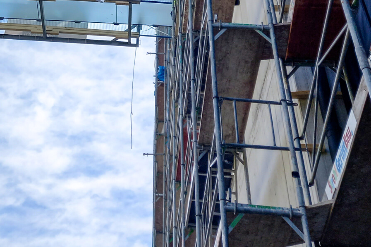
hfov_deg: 33.8
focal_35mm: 58
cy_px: -60
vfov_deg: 21.5
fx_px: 598
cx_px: 93
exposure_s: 1/606
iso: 25
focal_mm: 4.6
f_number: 2
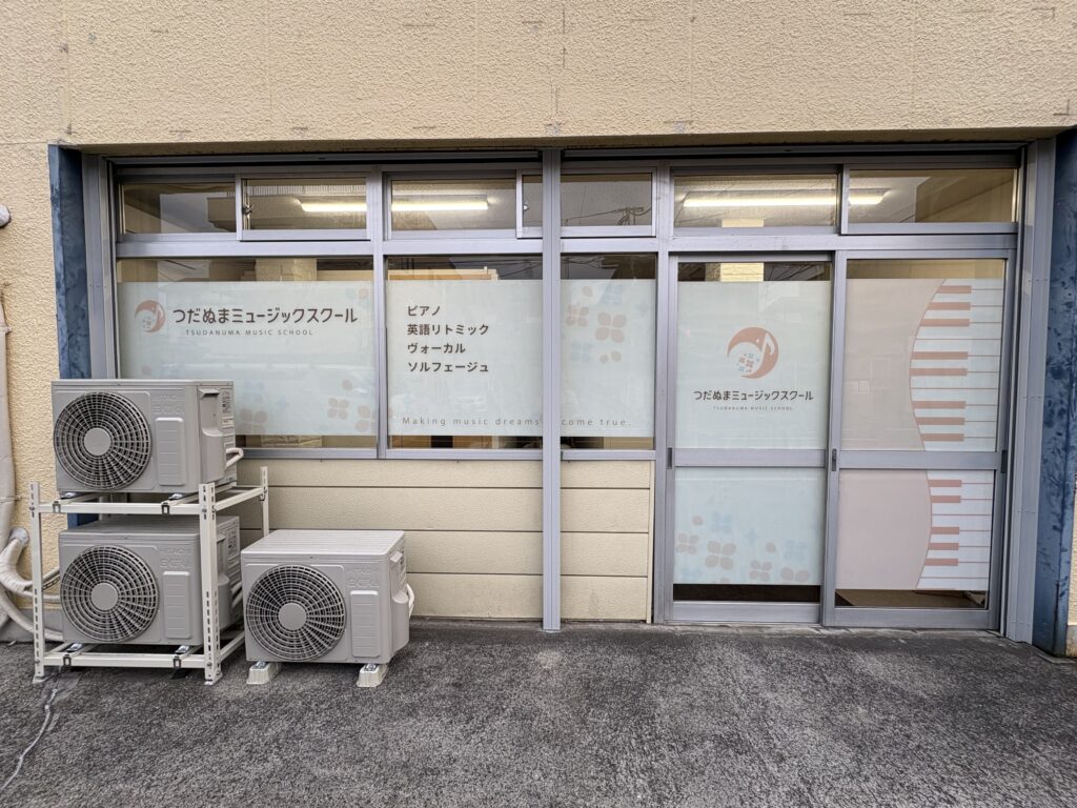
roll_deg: +0.5
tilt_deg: -2.7
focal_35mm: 14
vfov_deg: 85.7
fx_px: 436
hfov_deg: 102.1
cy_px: 404
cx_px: 538
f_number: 2.2
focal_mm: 2.22
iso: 40
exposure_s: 1/99
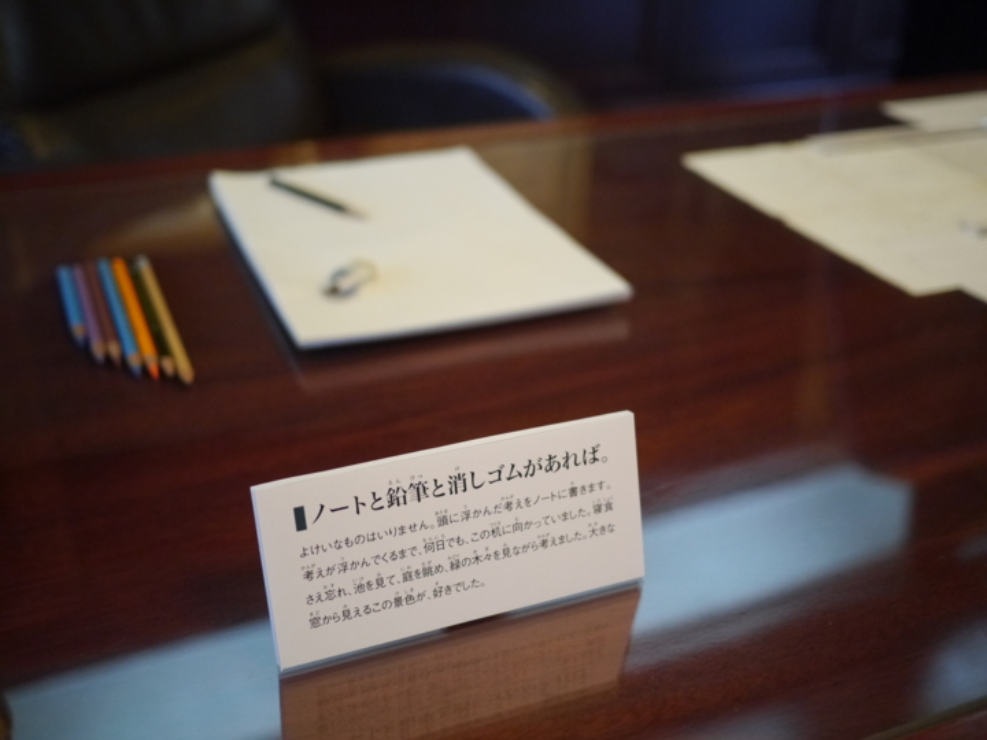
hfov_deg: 46.8
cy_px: 370
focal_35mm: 40
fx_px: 1141
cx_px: 494
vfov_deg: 36.0
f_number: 1.7
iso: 1600
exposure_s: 1/200
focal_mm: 20
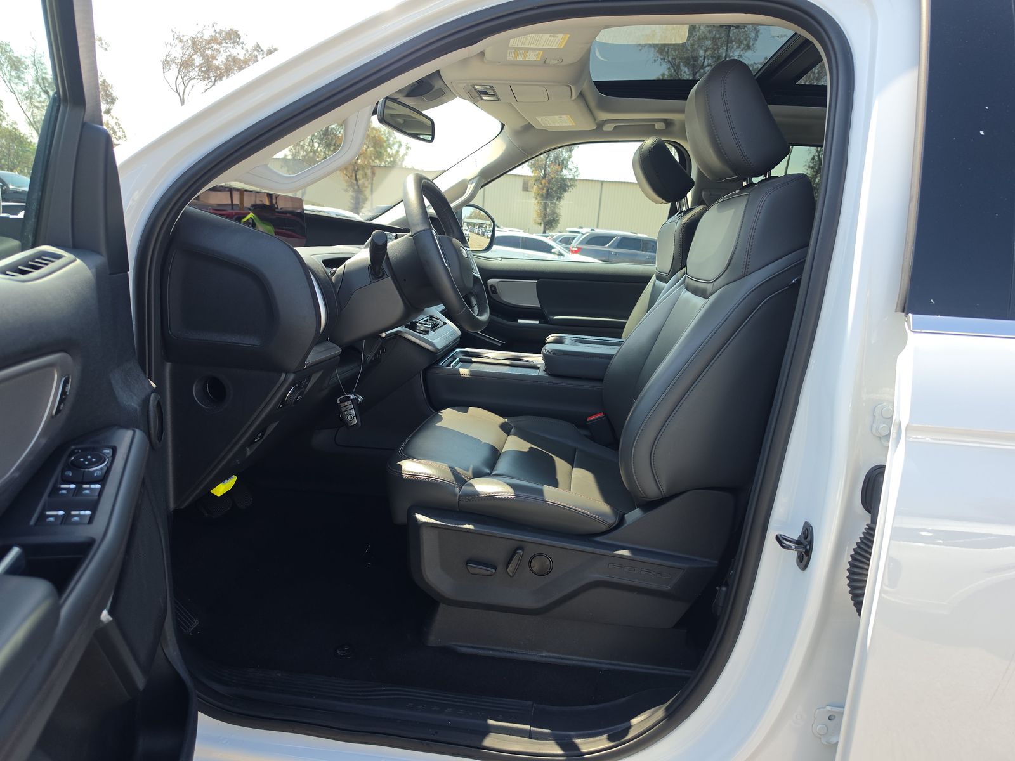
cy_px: 380
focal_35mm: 23
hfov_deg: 73.9
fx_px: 674
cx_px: 508
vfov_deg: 58.9
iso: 13
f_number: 1.4
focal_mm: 6.5
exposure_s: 1/249
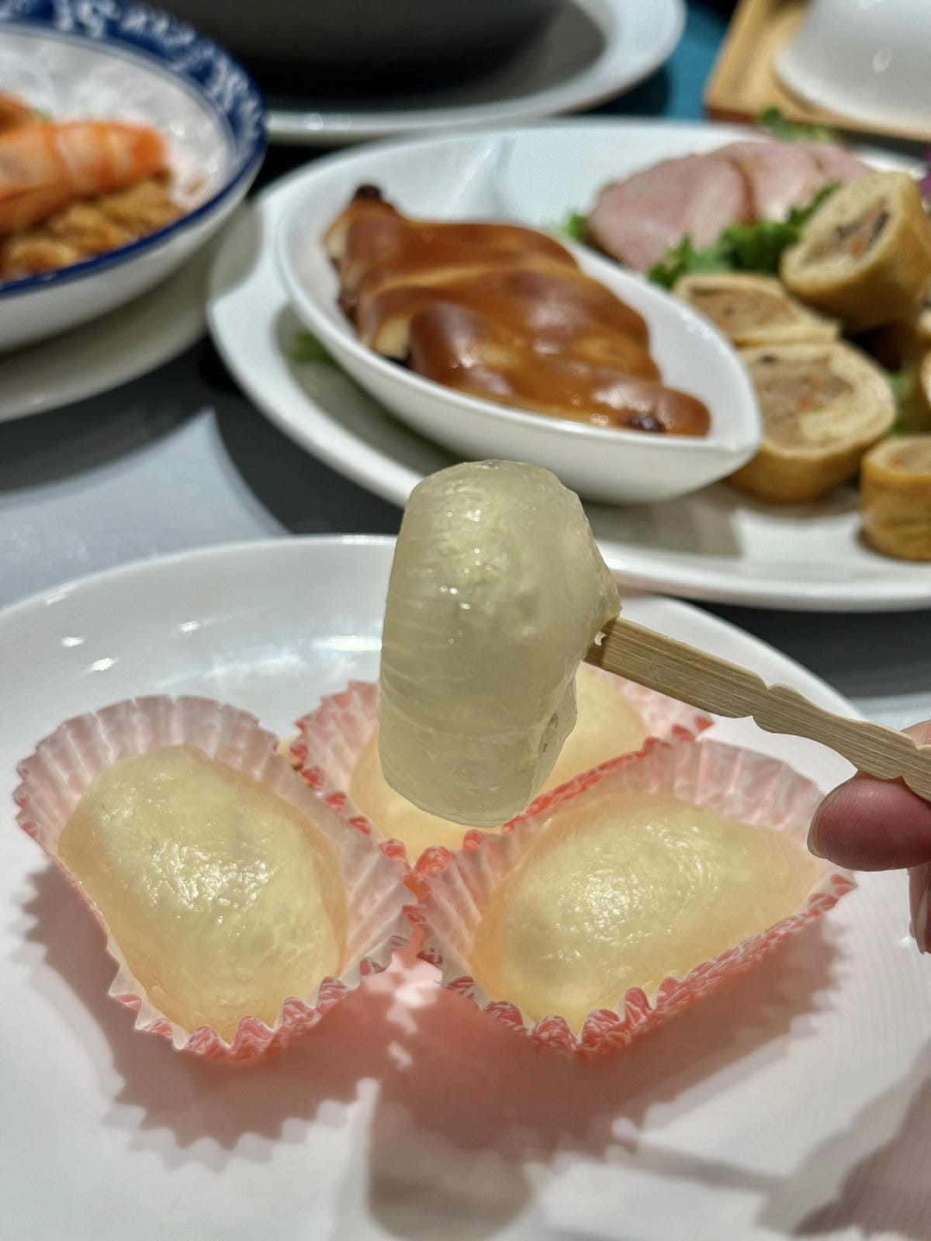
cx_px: 466
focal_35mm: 48
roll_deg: -4.7
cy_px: 620
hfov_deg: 30.3
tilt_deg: -37.5
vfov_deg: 39.7
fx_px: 1721
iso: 80
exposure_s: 1/122
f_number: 1.78
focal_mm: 6.76
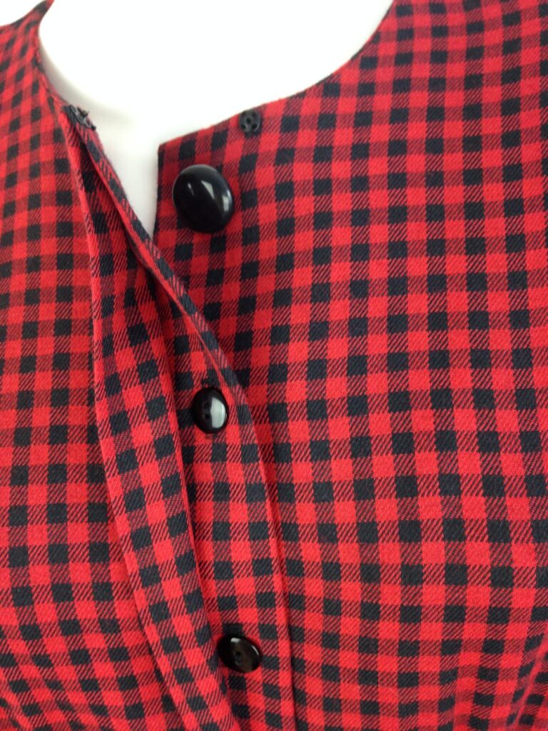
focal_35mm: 33
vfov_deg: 55.4
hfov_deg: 42.9
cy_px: 366
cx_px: 274
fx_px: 697
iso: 100
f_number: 2.4
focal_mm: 4.12
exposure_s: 1/20
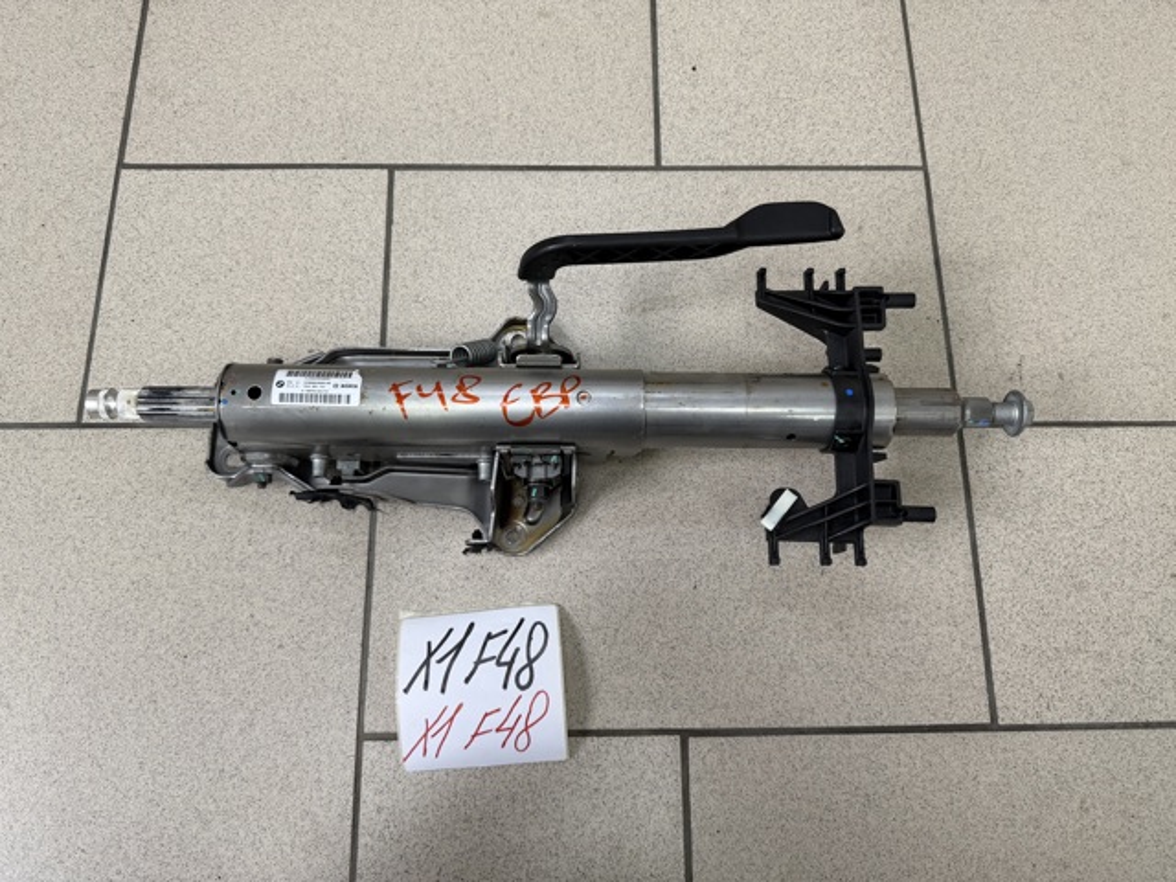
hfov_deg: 71.6
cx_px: 588
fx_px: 815
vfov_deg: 56.8
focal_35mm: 24
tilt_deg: -73.8
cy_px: 441
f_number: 1.78
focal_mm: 6.76
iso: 160
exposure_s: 1/121
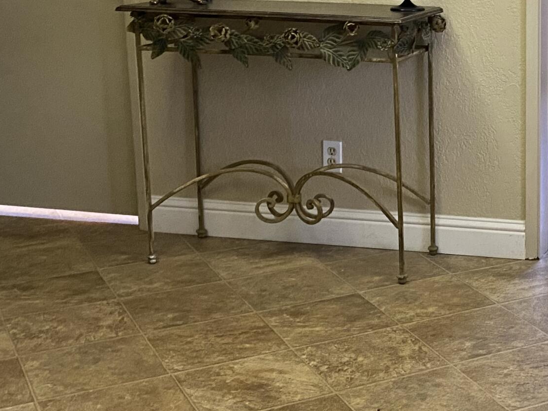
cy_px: 135
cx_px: 553
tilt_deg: -11.5
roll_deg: -0.9
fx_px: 1108
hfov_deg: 26.3
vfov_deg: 20.9
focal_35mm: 70
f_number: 1.8
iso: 500
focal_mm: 4.25
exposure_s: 1/30
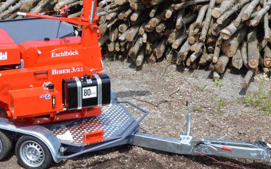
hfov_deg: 25.2
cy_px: 34
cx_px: 119
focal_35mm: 82
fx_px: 606
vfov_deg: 15.8
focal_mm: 28
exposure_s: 1/250
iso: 100
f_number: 8
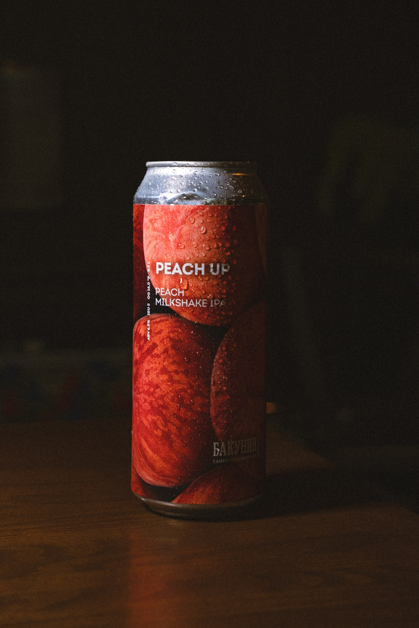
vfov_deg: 30.1
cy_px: 314
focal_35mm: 67
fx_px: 1170
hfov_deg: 20.3
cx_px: 210
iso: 800
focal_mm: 44.5
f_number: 5.6
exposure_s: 1/60
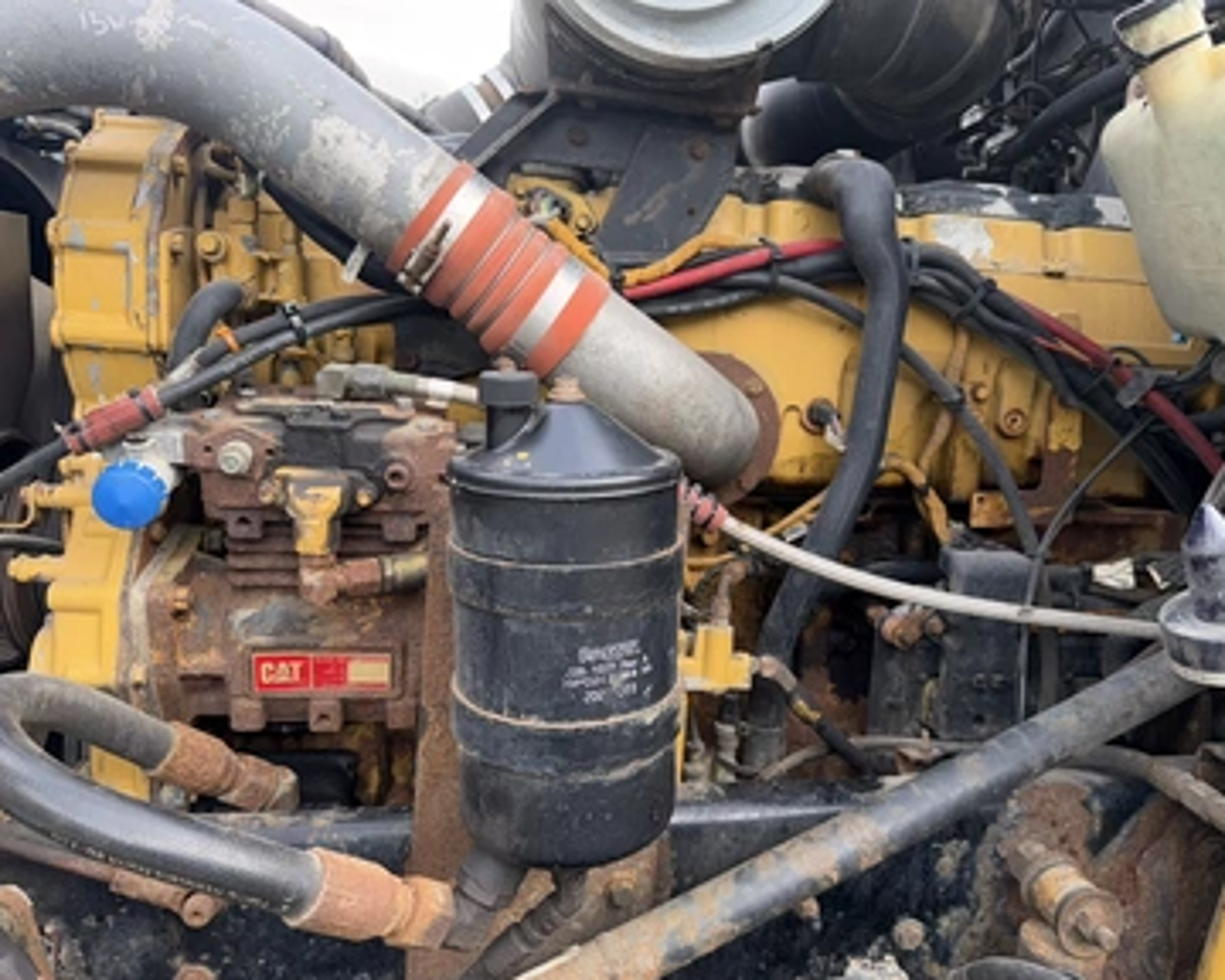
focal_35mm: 26
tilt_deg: -9.0
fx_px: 943
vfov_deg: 54.9
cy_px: 480
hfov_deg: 66.0
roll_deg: -1.1
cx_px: 650
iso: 50
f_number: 1.78
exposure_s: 1/680
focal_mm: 6.76
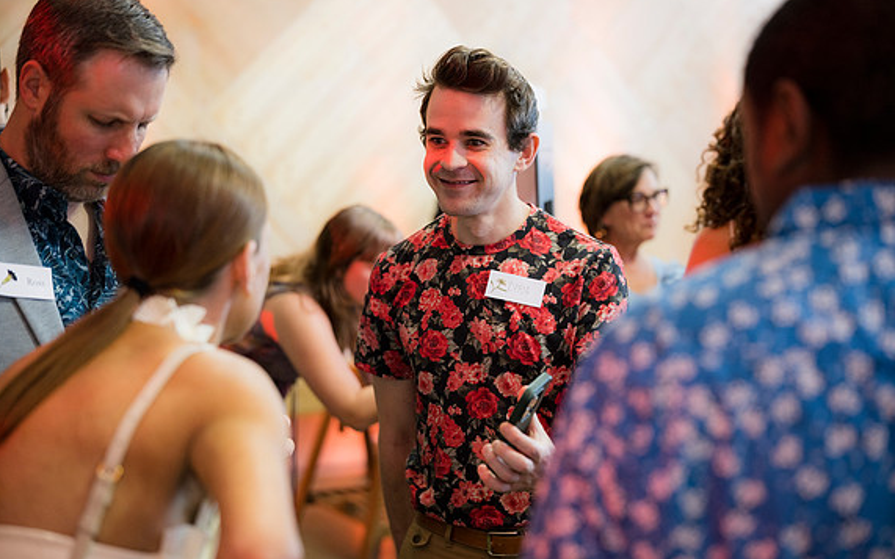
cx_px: 447
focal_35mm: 57
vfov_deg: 22.8
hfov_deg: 35.7
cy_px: 292
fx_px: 1390
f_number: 2.2
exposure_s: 1/160
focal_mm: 55
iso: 800
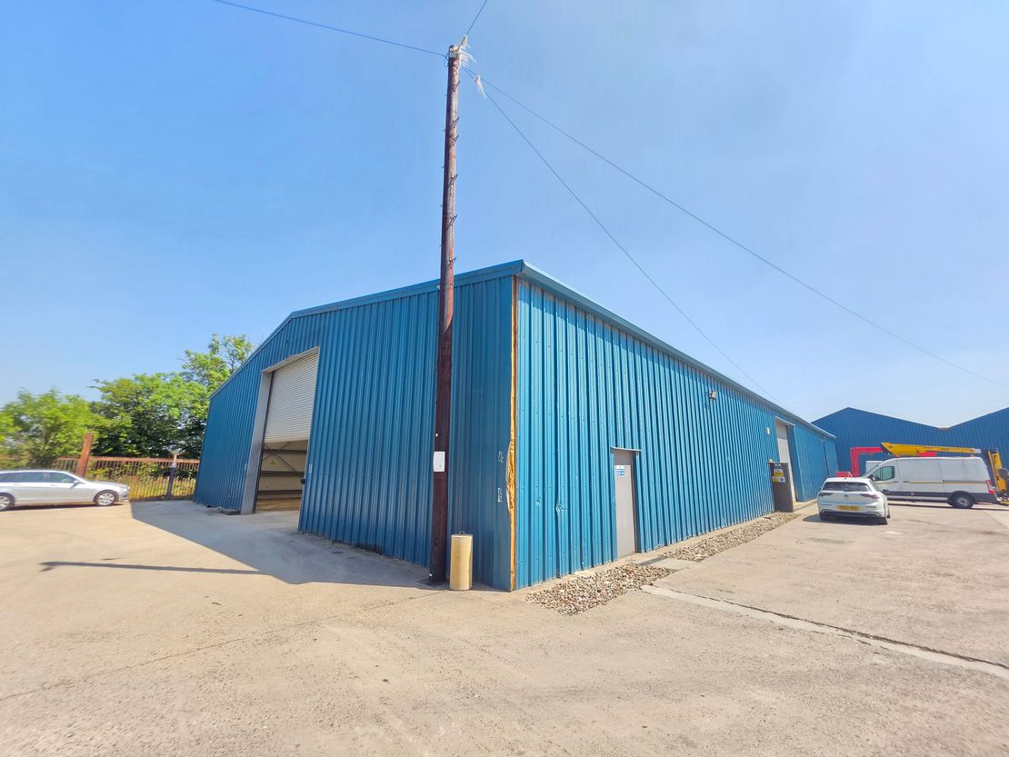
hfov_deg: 106.2
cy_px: 378
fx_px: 379
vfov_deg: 89.9
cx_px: 504
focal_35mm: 13
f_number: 1.9
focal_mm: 2.2
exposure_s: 1/2000
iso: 100
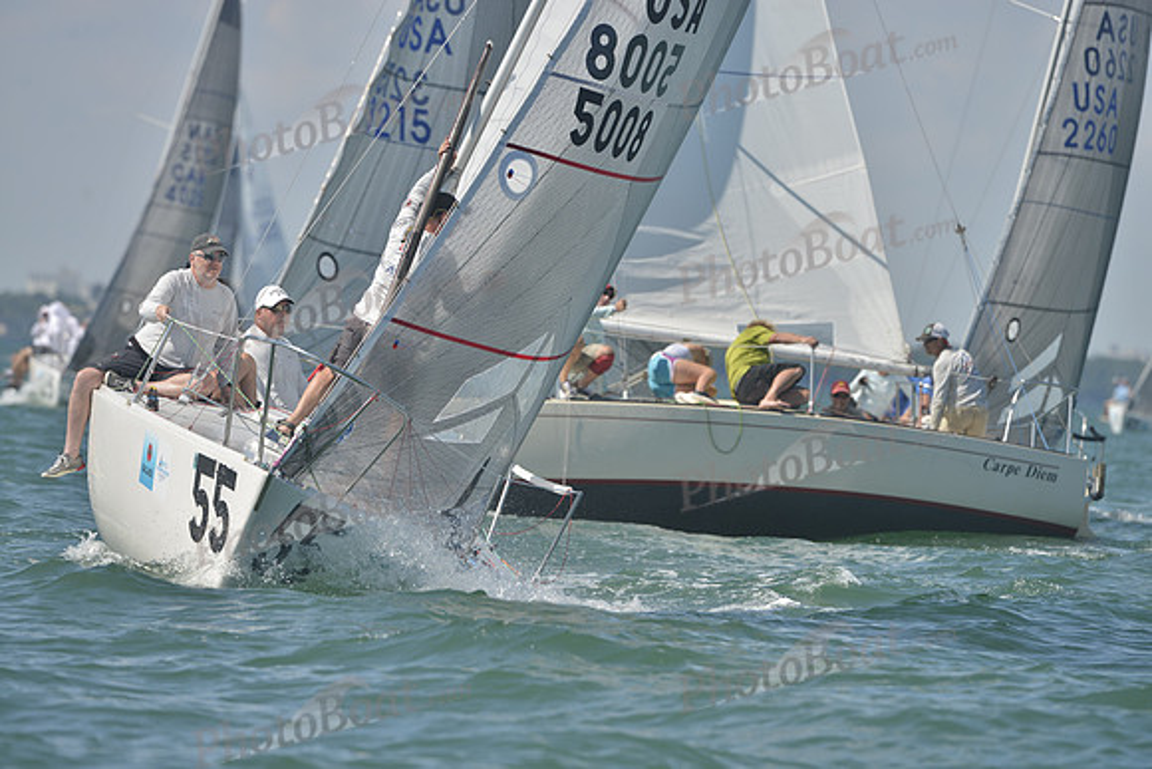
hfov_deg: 5.2
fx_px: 12802
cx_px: 576
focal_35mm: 400
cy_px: 384
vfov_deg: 3.4
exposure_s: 1/1000
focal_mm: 400
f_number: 7.1
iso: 200
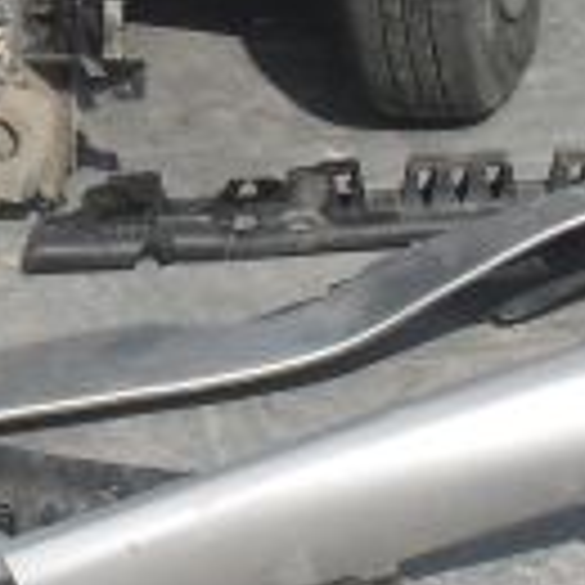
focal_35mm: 165
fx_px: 3155
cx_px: -27
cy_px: -306
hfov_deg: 10.5
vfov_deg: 10.2
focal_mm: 6.3
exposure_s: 1/250
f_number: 8.3
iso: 80
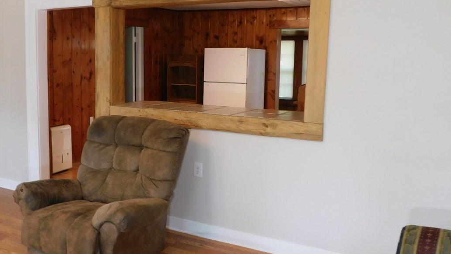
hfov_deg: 51.2
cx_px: 174
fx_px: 466
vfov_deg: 30.4
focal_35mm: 39
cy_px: 117
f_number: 3
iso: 180
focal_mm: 4
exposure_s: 1/30
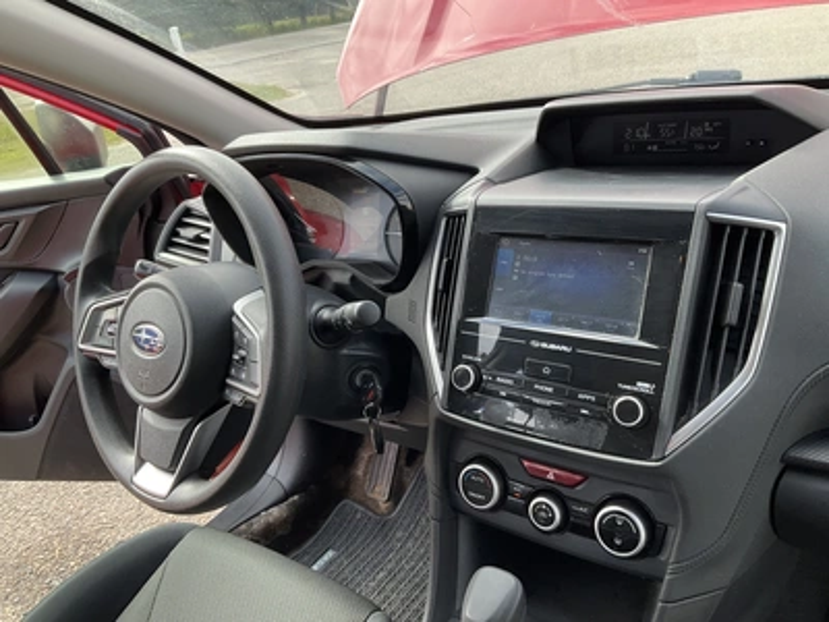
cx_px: 414
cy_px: 311
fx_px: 695
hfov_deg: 61.7
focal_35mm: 29
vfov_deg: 48.2
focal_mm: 3
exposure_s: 1/141
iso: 20
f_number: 1.8
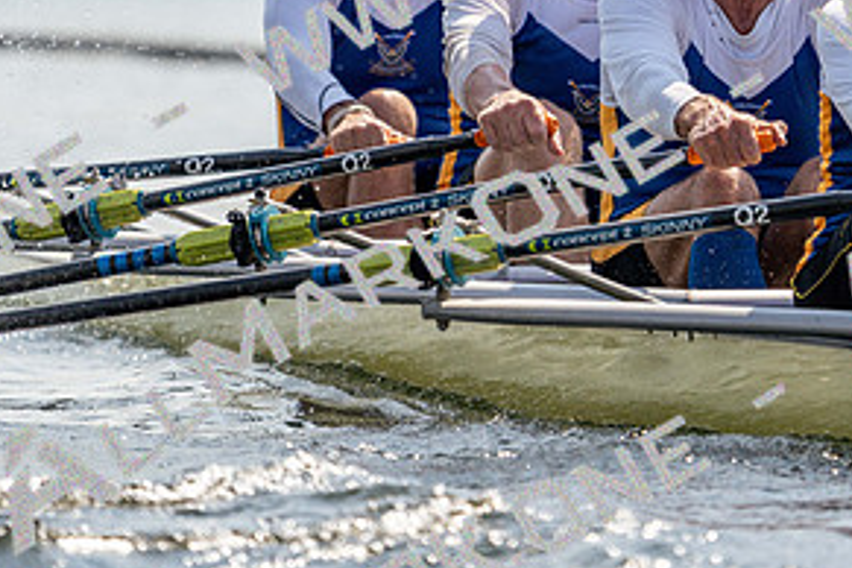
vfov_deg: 1.8
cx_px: 597
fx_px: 18175
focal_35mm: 768
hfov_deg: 2.7
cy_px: 101
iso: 200
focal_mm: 385
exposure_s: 1/1600
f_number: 6.3
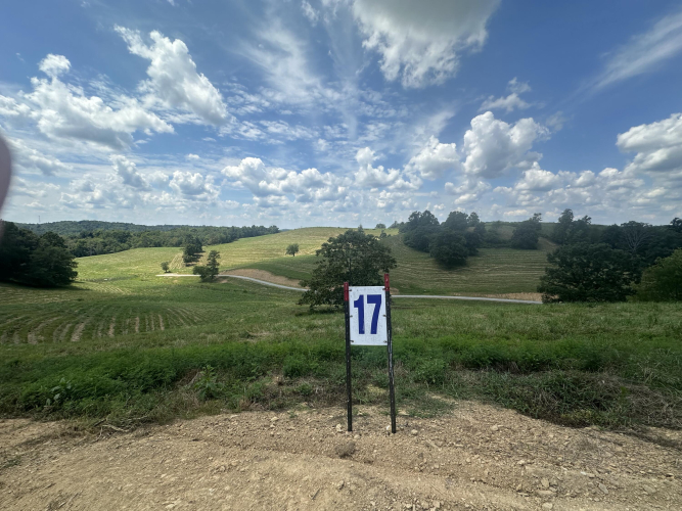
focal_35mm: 14
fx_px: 276
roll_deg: -0.4
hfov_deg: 102.1
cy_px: 256
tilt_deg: -5.1
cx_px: 341
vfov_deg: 85.7
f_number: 2.2
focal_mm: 2.22
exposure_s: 1/2132
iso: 40
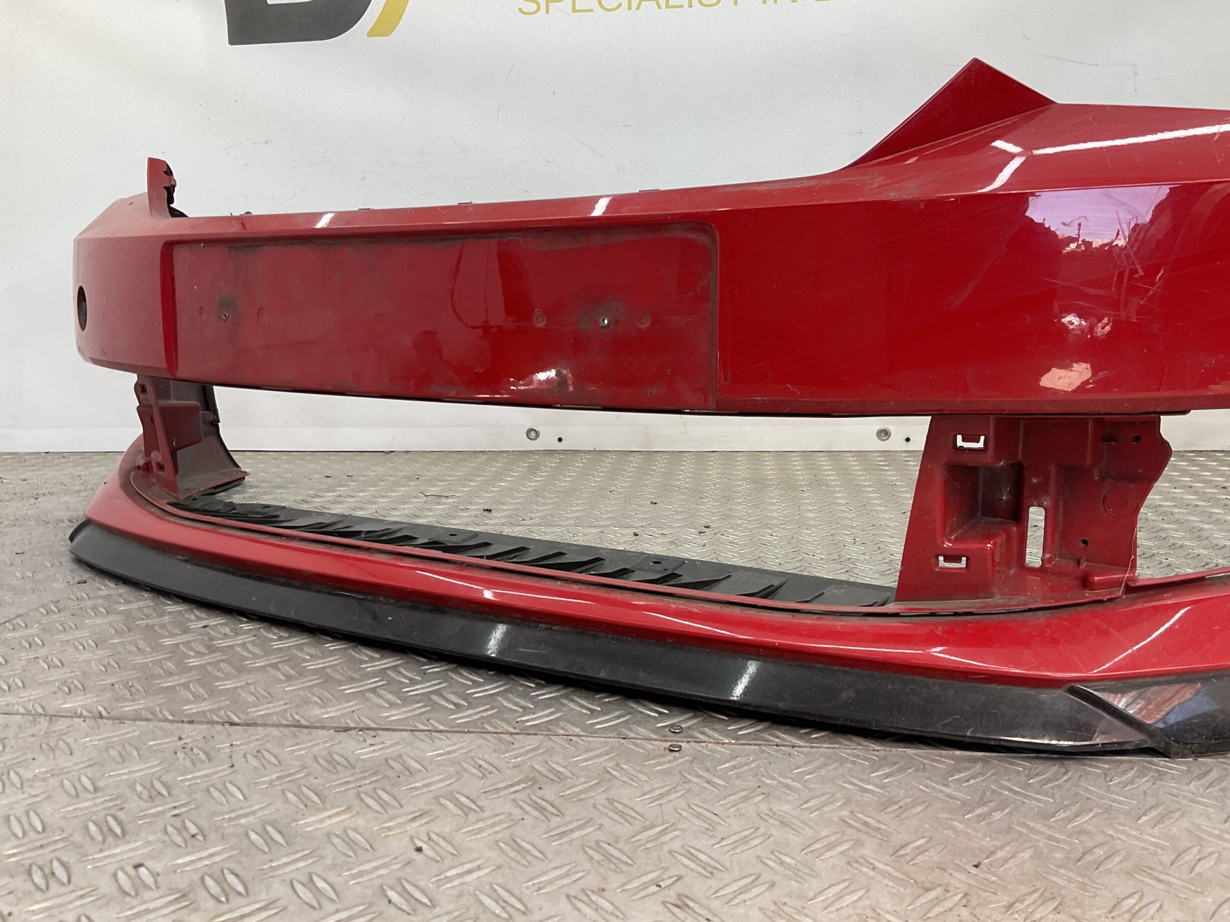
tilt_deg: -8.4
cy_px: 463
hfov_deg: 60.0
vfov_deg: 46.8
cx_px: 633
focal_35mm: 30
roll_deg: +0.1
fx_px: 1066
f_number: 1.8
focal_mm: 3
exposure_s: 1/120
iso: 25
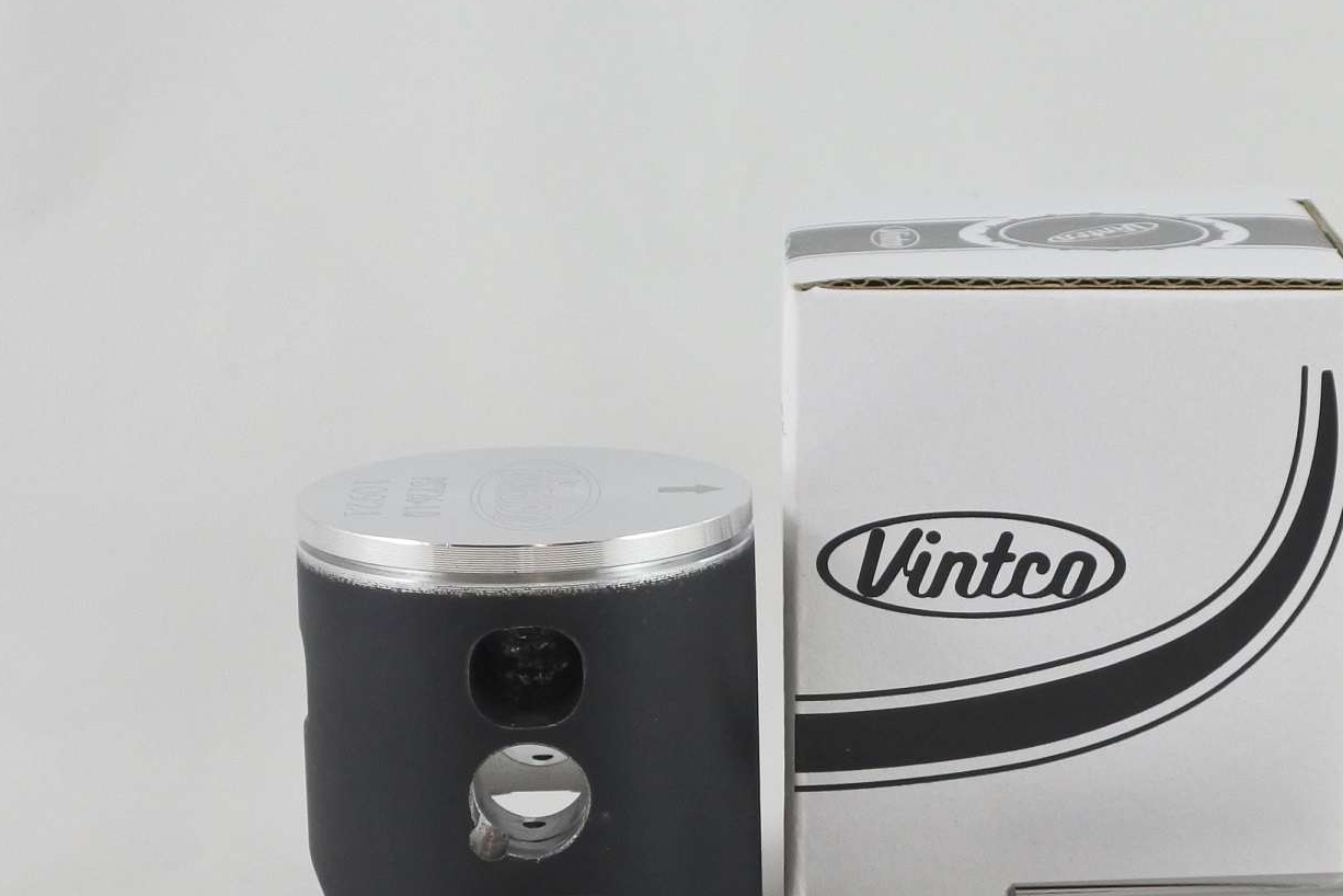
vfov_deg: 19.6
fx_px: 2575
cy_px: 670
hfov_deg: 29.2
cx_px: 765
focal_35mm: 69
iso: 450
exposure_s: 1/125
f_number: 4.5
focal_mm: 16.1
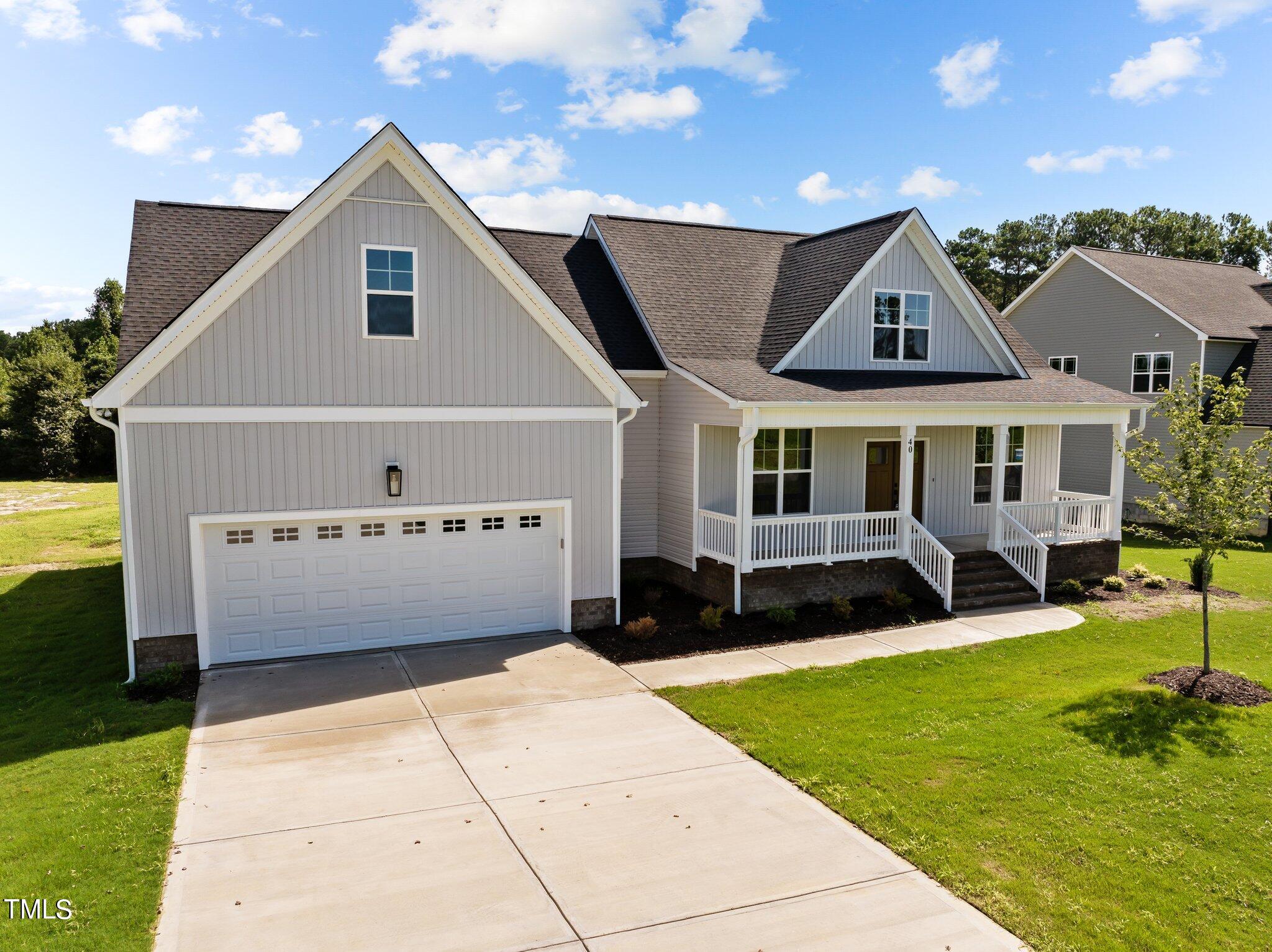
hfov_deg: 71.6
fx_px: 881
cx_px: 636
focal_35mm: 24
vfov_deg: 56.8
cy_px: 476
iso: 120
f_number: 2.8
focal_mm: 12.29
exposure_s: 1/400
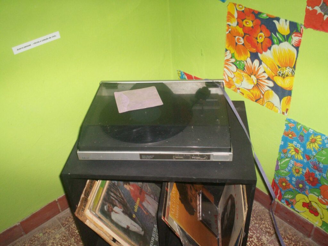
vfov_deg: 39.7
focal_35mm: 36
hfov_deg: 51.4
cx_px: 164
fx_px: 341
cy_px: 123
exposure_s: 1/64
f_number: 4.5
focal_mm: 5.9
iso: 140
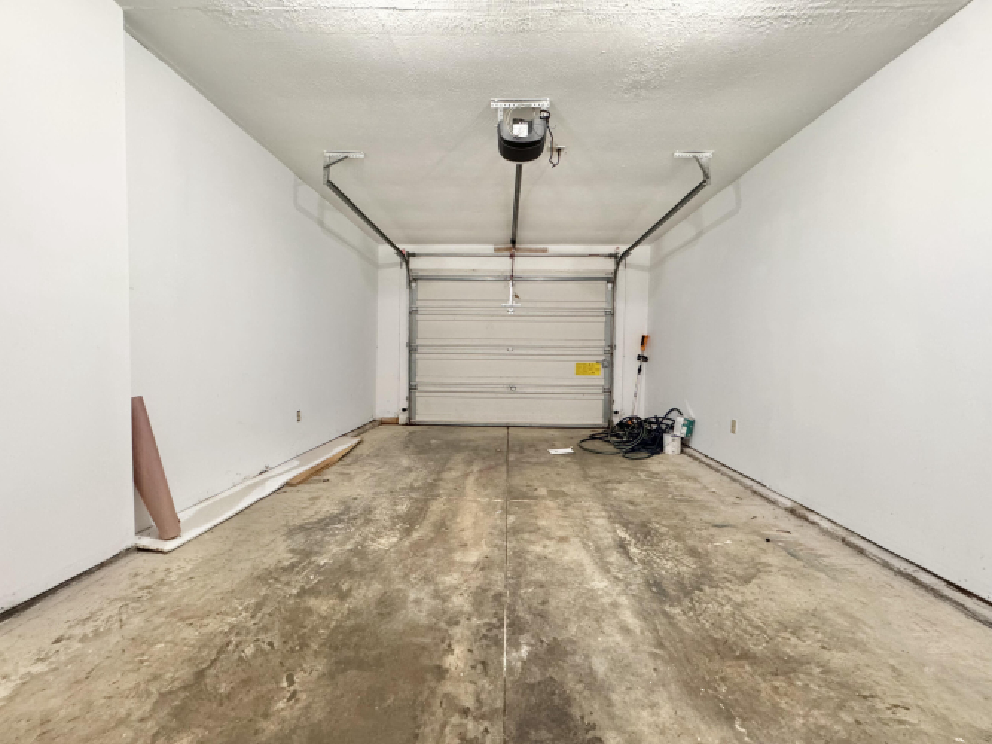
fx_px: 401
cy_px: 372
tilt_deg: -1.6
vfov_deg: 85.7
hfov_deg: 102.1
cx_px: 496
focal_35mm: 14
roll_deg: -1.2
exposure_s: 1/60
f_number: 2.2
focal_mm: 2.22
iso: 640
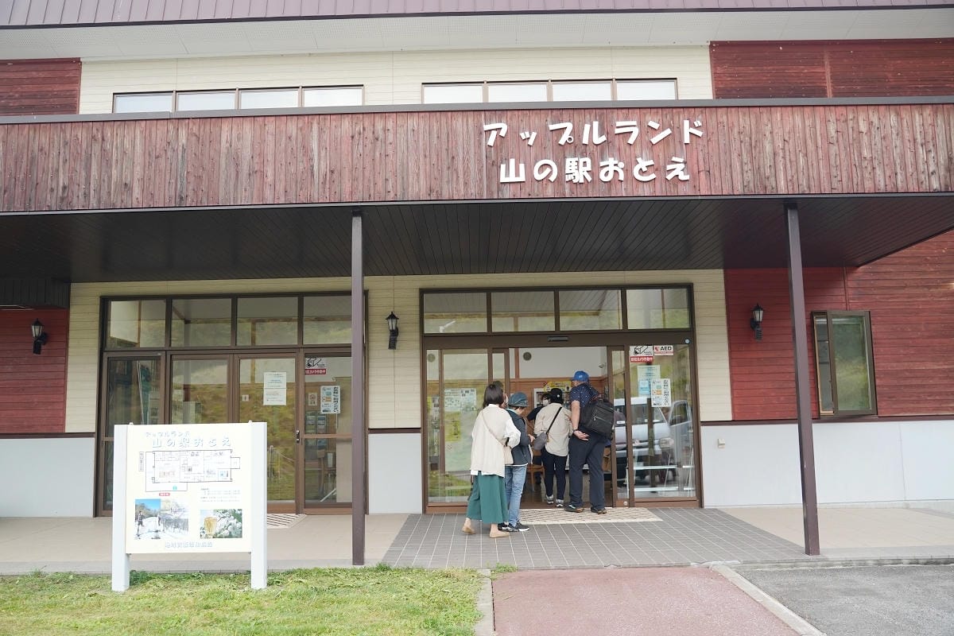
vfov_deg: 42.3
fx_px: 821
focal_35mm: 31
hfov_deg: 60.3
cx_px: 477
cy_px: 318
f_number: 4
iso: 400
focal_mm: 31
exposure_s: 1/160
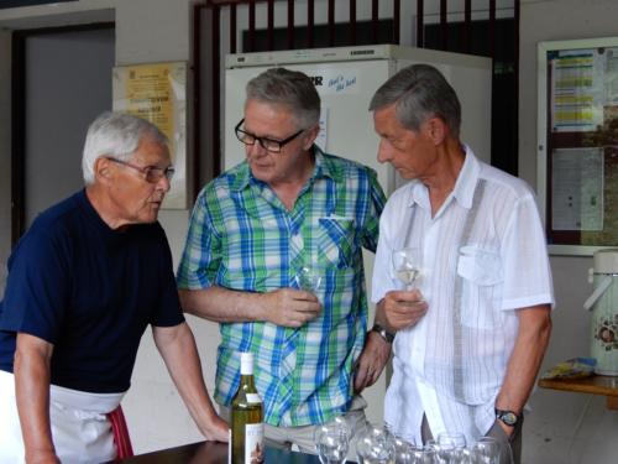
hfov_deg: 25.3
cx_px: 309
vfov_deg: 19.1
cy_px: 232
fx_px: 1375
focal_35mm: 77
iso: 400
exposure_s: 1/30
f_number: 4.5
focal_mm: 13.7
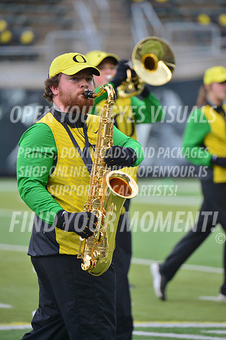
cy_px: 170
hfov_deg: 3.4
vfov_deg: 5.2
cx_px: 113
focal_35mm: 400
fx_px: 3775
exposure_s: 1/500
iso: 640
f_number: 5.6
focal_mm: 400
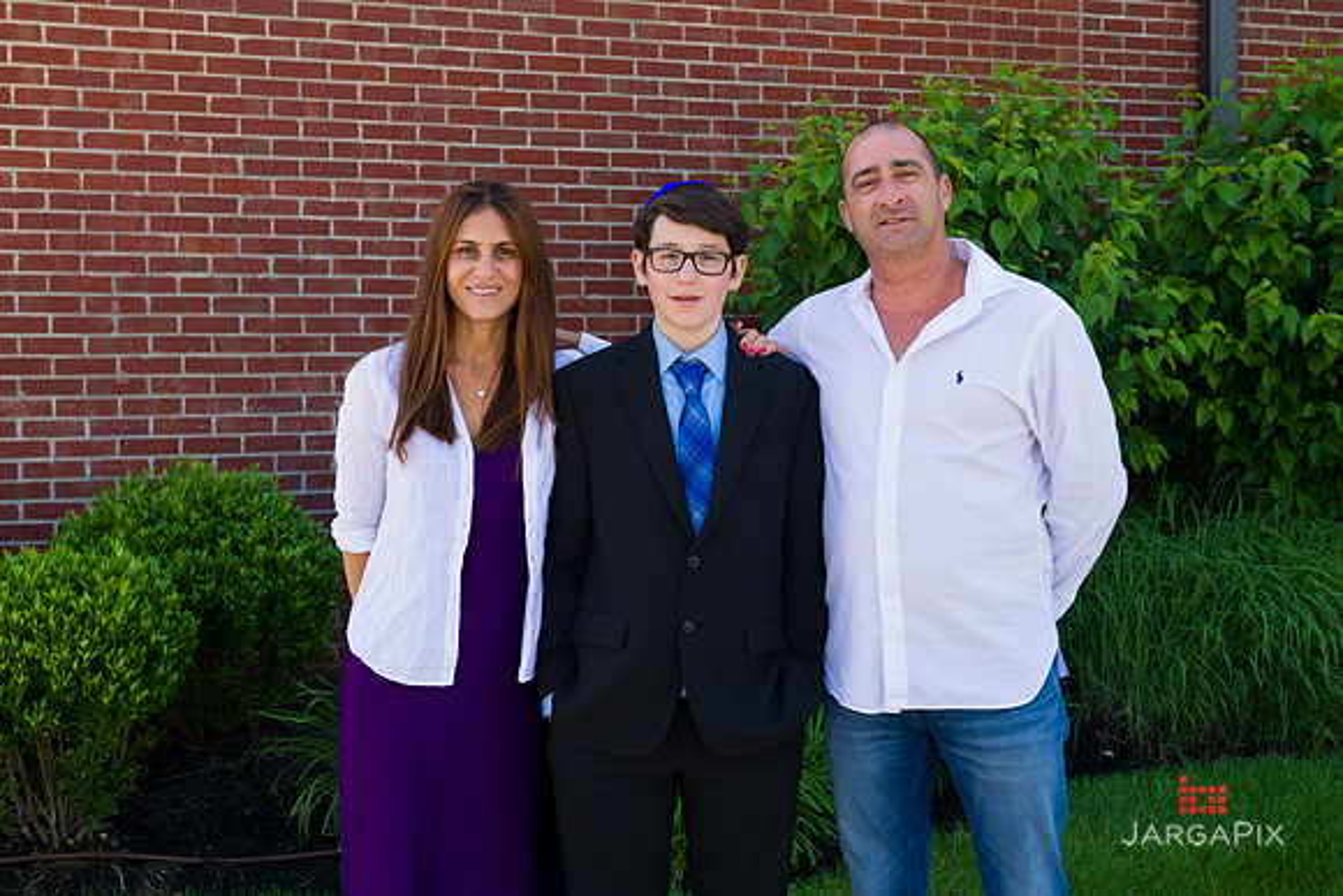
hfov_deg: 38.6
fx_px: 1919
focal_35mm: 51
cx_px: 672
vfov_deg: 26.3
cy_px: 416
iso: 200
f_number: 5
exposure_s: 1/160
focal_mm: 48
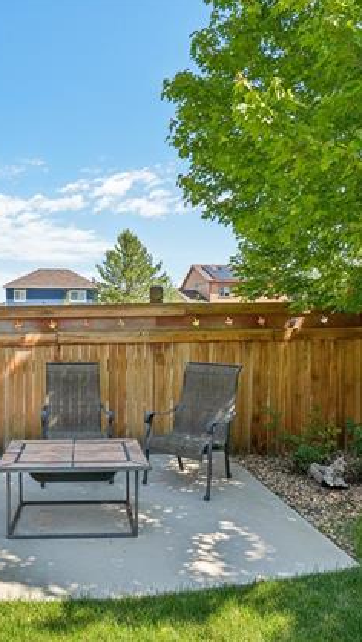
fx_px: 409
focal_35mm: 24
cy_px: 320
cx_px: 101
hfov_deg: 46.4
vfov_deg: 76.3
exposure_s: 1/400
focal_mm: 10
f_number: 8
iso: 400
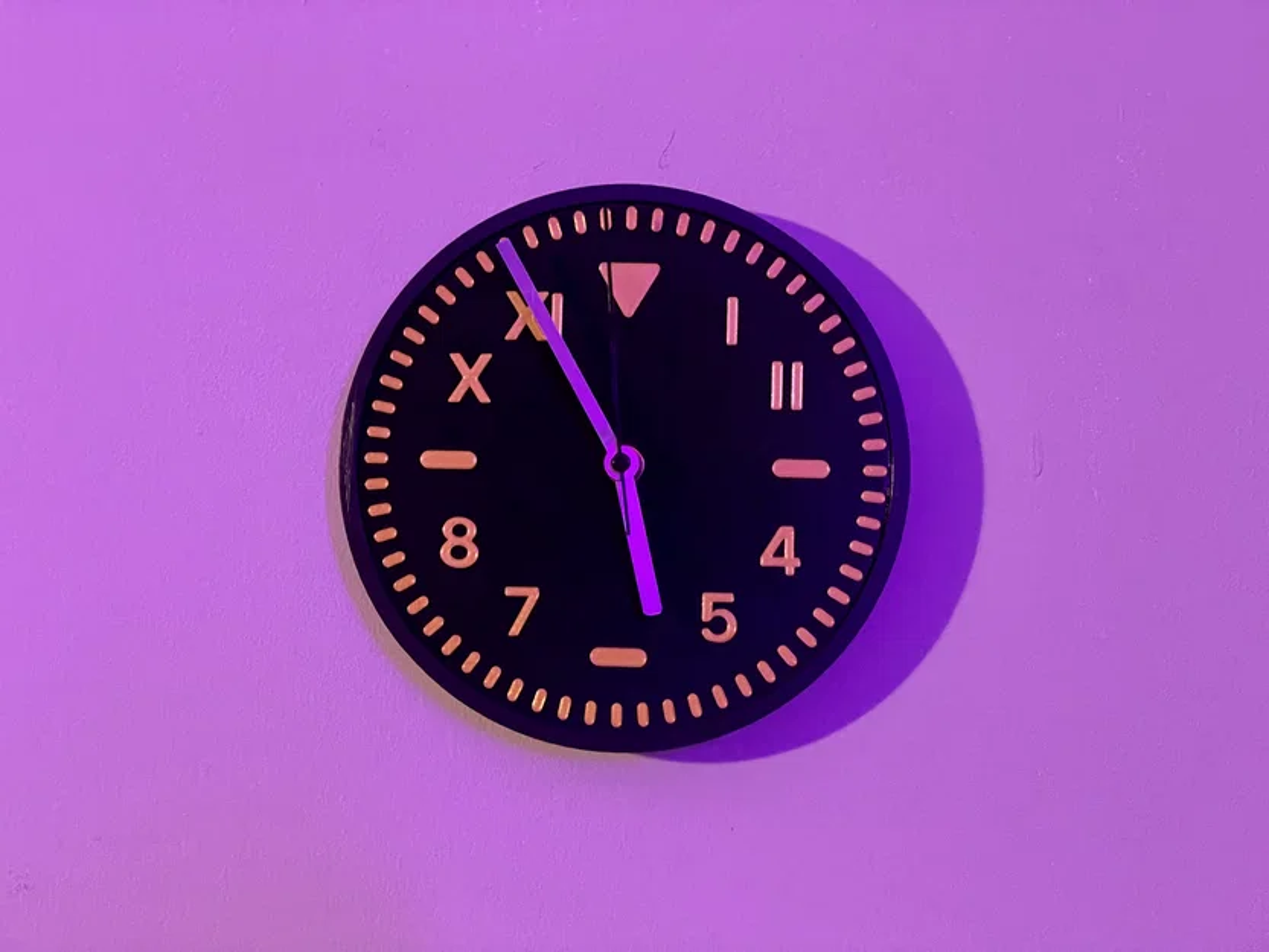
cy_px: 476
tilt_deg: +4.0
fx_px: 1907
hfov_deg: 36.8
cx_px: 634
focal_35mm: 52
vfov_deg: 28.0
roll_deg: -0.9
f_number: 2
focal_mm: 6
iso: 800
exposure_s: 1/31
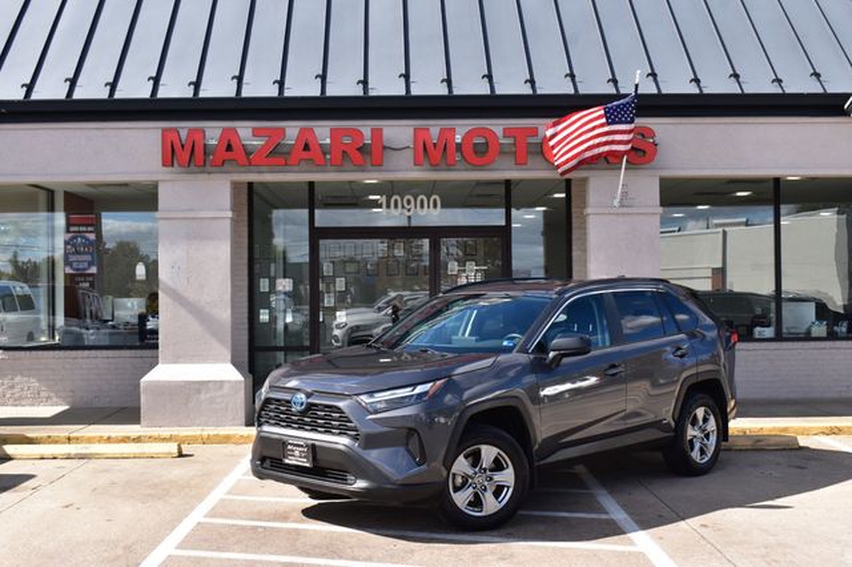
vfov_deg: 28.9
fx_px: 1100
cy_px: 284
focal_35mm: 46
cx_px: 426
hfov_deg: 42.3
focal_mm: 31
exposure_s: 1/320
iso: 400
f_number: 10
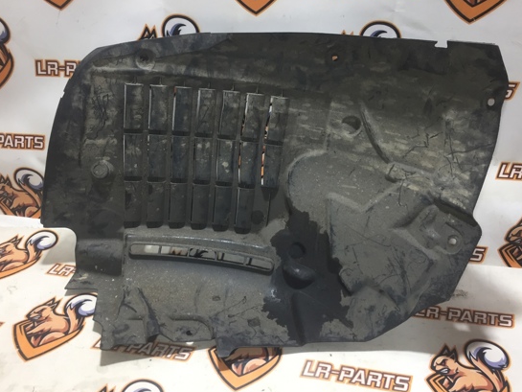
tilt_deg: -32.1
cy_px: 176
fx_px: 513
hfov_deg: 53.9
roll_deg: +0.7
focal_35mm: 34
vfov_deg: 41.8
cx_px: 269
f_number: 2.2
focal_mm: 4.15
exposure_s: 1/33
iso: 32
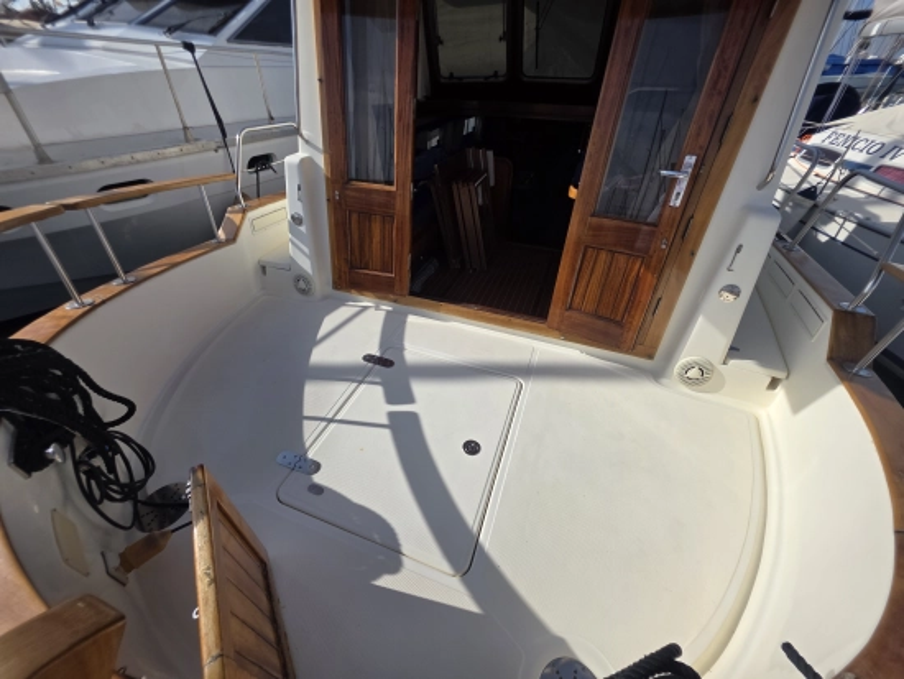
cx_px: 452
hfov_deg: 106.2
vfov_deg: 90.0
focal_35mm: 13
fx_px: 340
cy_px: 340
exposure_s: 1/3143
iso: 40
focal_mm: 2.2
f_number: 1.9
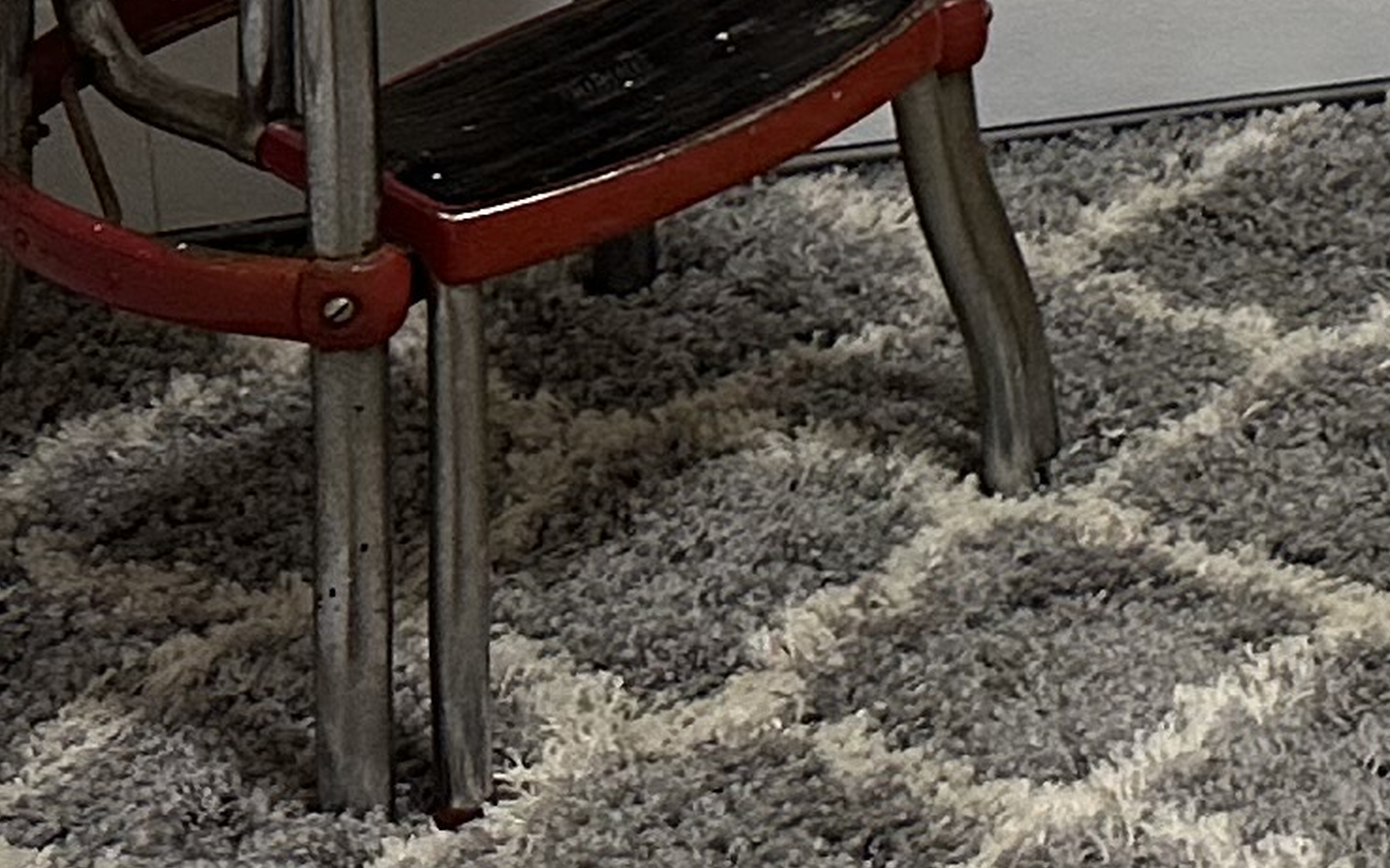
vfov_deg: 8.5
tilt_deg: -10.2
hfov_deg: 12.5
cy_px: -1278
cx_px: 3104
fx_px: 5265
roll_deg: -2.1
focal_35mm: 139
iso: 125
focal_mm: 6.86
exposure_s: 1/60
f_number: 1.78
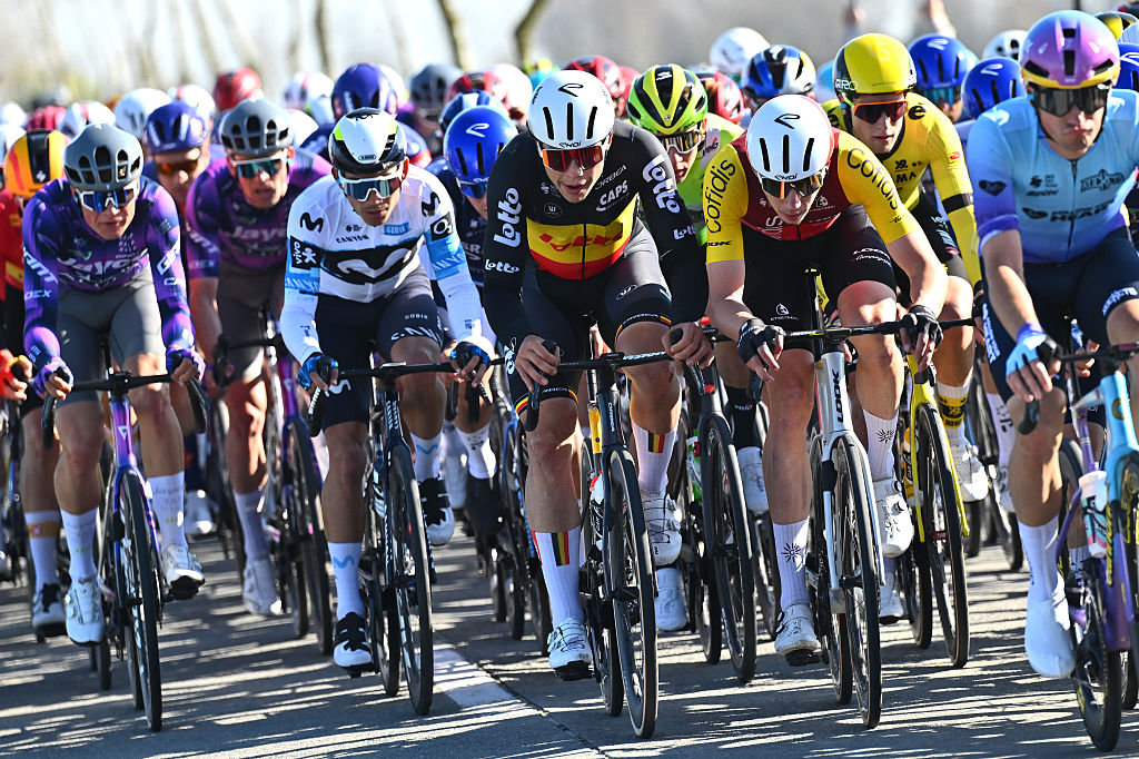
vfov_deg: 4.6
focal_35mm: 300
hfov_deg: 6.9
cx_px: 570
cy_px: 380
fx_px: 9488
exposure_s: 1/4000
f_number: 3.5
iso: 640
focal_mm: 200
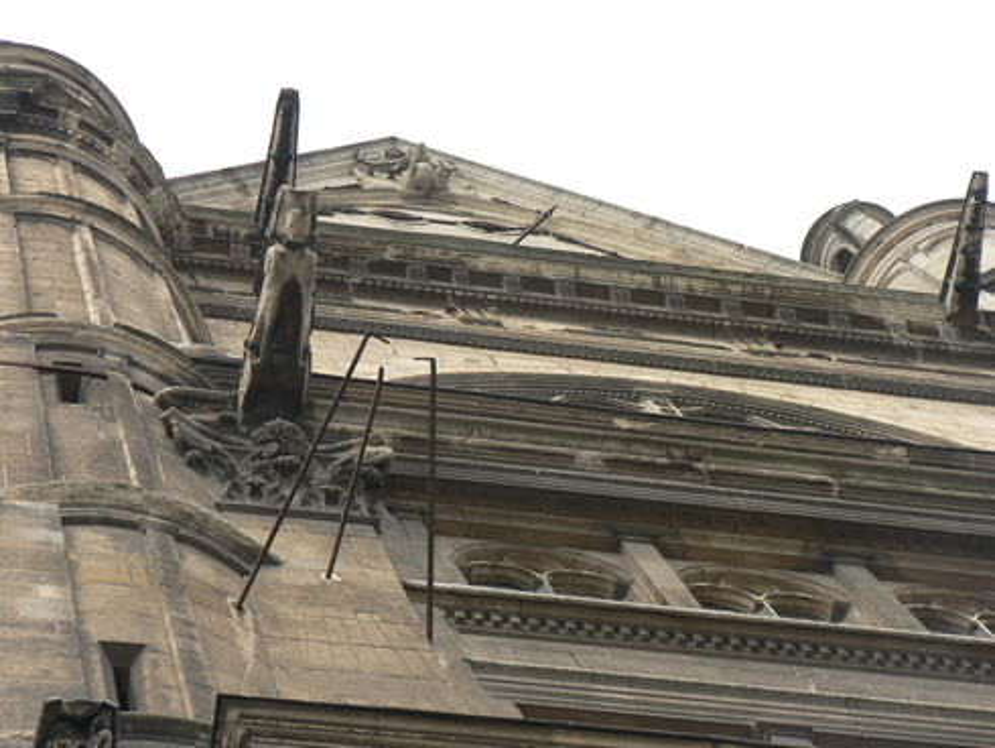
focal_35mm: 111
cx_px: 498
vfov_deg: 13.4
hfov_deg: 17.7
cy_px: 374
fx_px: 3192
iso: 64
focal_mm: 19
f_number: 4
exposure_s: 1/160
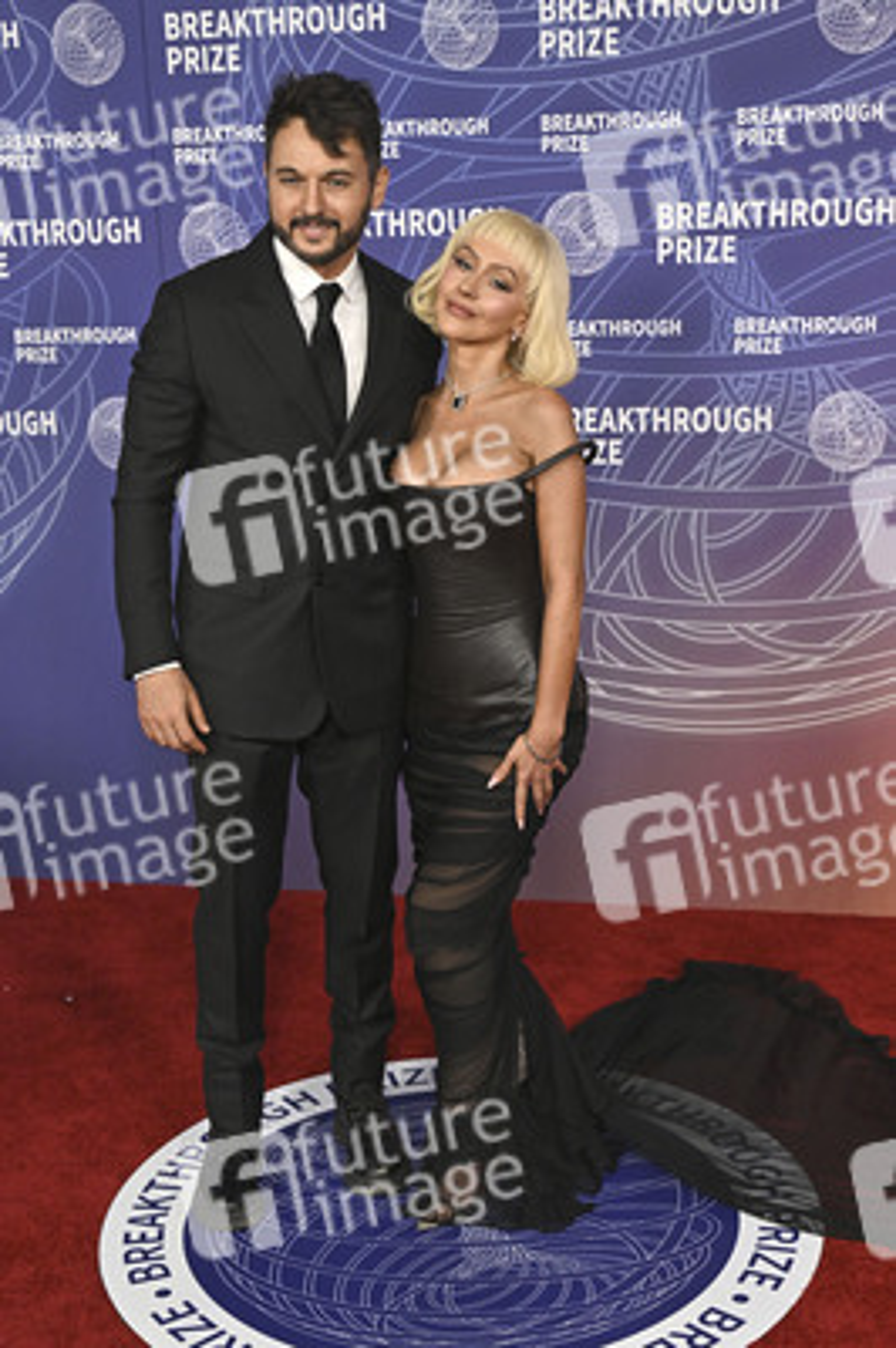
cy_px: 674
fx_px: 1571
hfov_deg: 31.8
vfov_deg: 46.4
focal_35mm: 42
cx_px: 448
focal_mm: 42
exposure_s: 1/320
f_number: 4
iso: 2000
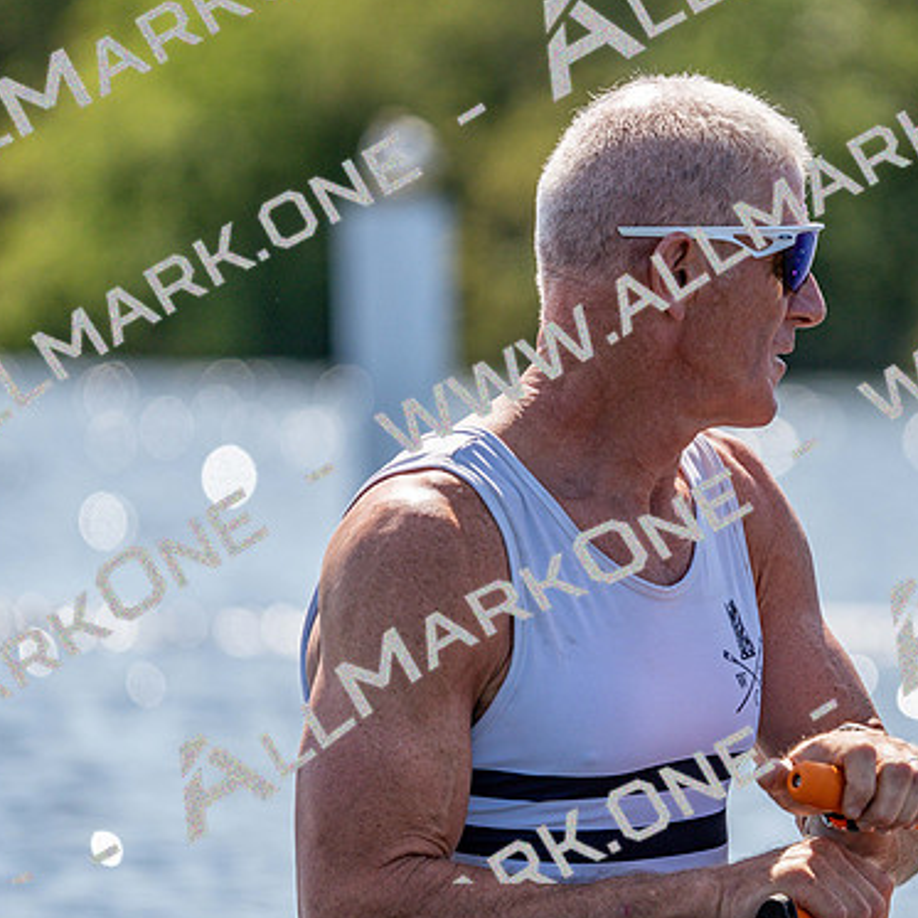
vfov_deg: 3.6
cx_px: 679
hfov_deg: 3.6
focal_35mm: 490
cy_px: 461
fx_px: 14702
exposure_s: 1/2000
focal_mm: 371
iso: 320
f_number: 6.3
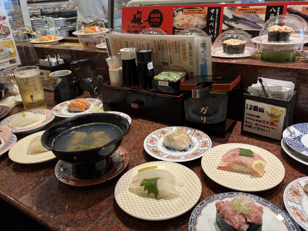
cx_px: 154
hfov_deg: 67.3
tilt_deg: -20.5
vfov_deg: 53.1
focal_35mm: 26
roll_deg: +3.9
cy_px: 116
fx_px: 231
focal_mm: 5.96
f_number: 1.6
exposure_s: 1/50
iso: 125
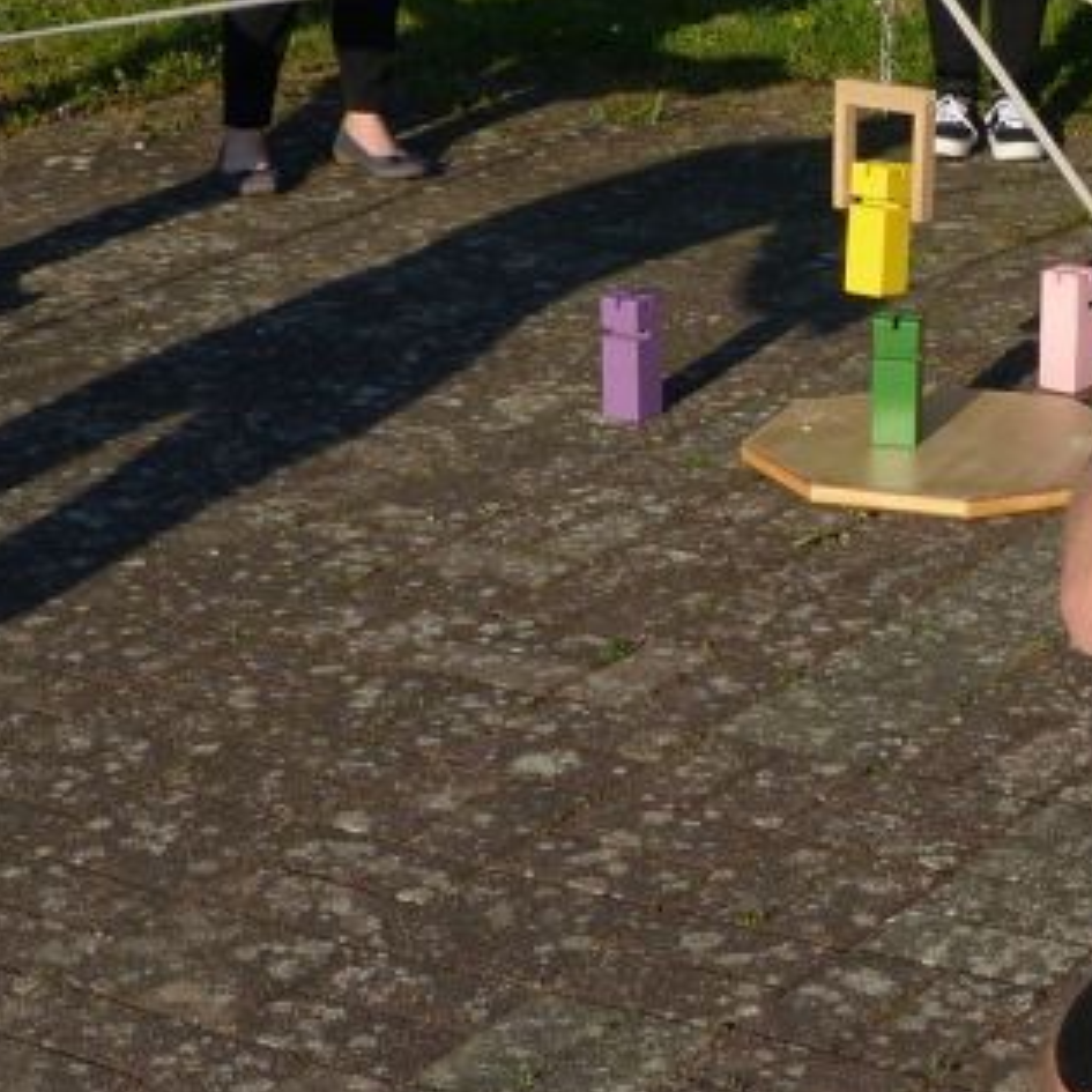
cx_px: 978
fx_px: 3605
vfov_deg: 17.1
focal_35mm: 101
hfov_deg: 17.0
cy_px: 288
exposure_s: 1/800
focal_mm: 8.1
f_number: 4
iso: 100
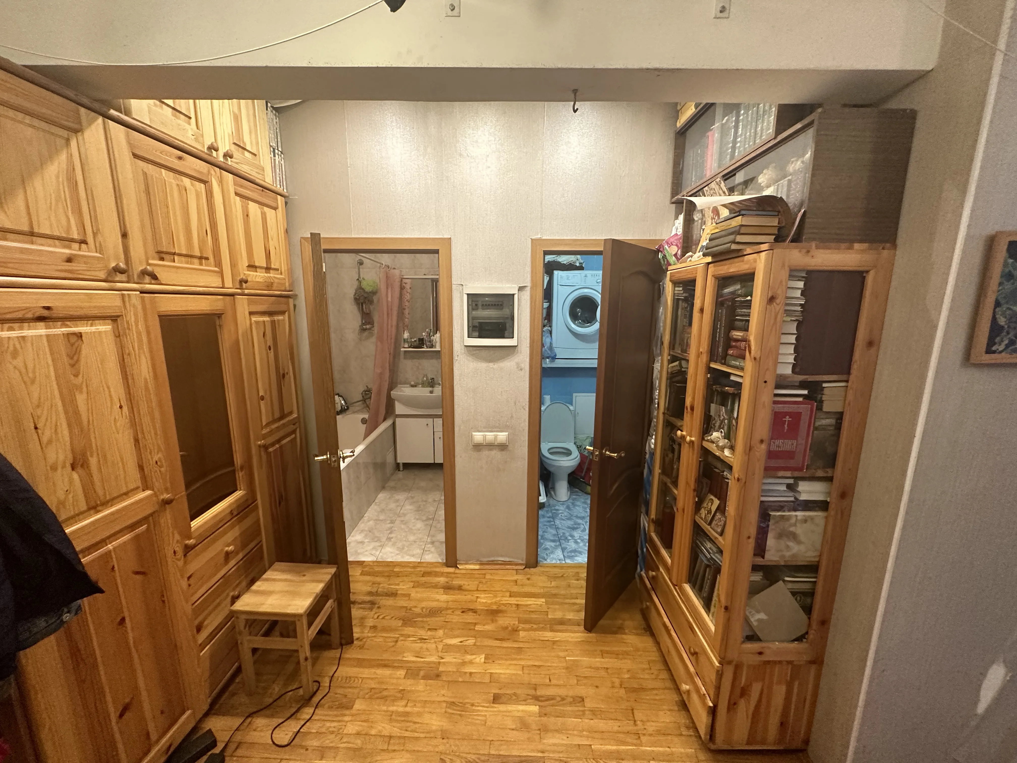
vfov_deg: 85.7
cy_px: 382
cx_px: 508
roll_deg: -0.8
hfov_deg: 102.1
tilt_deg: -11.2
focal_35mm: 14
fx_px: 411
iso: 320
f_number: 2.2
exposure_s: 1/50
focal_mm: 2.22
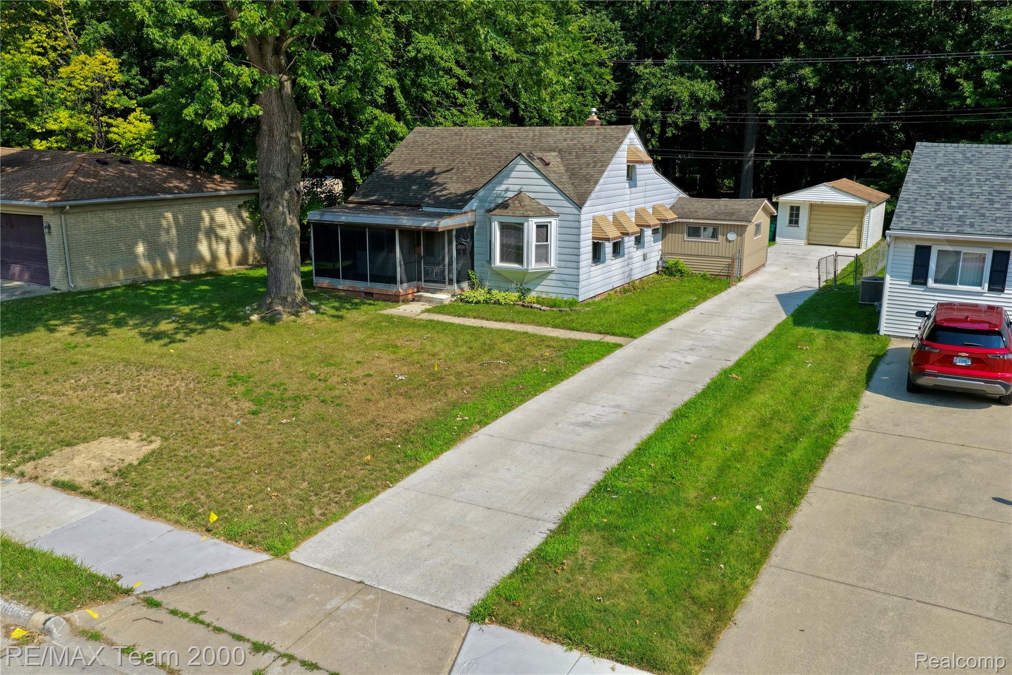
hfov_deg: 65.5
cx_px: 506
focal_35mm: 28
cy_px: 338
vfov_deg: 46.4
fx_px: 787
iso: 250
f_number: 2.8
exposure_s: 1/3200
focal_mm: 14.45
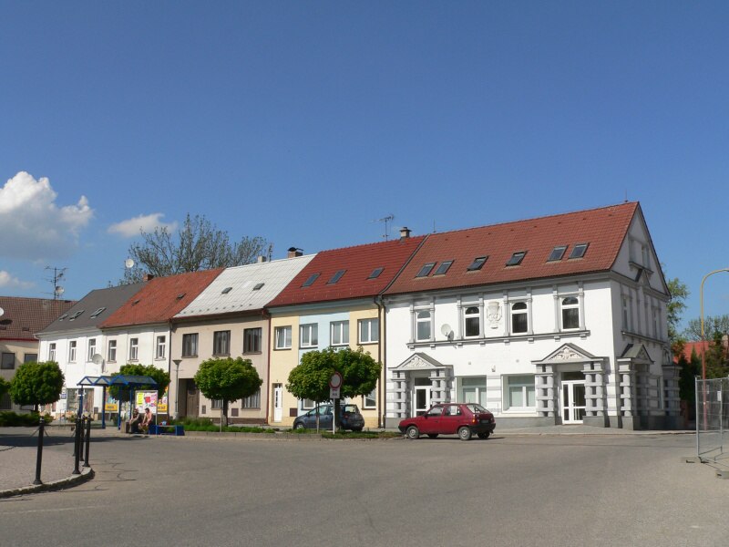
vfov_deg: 39.7
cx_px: 364
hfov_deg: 51.4
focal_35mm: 36
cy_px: 274
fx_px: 758
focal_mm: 6
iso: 80
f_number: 5.6
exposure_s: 1/500
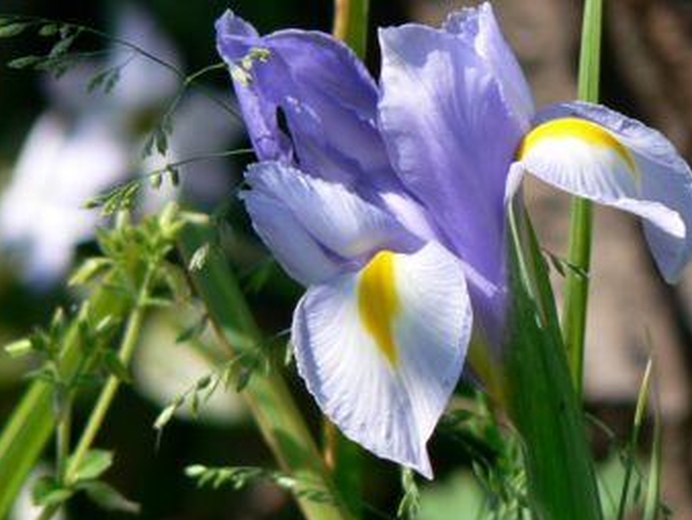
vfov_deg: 2.6
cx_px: 440
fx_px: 11523
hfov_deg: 3.4
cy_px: 248
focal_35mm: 576
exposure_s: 1/320
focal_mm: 72
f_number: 4
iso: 80
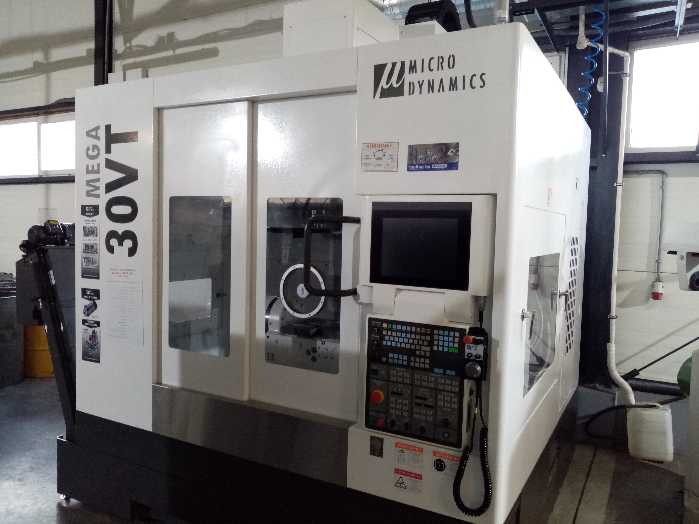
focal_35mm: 26
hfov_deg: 67.3
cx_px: 350
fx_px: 525
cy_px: 262
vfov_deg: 53.1
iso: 359
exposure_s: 1/25
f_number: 1.8
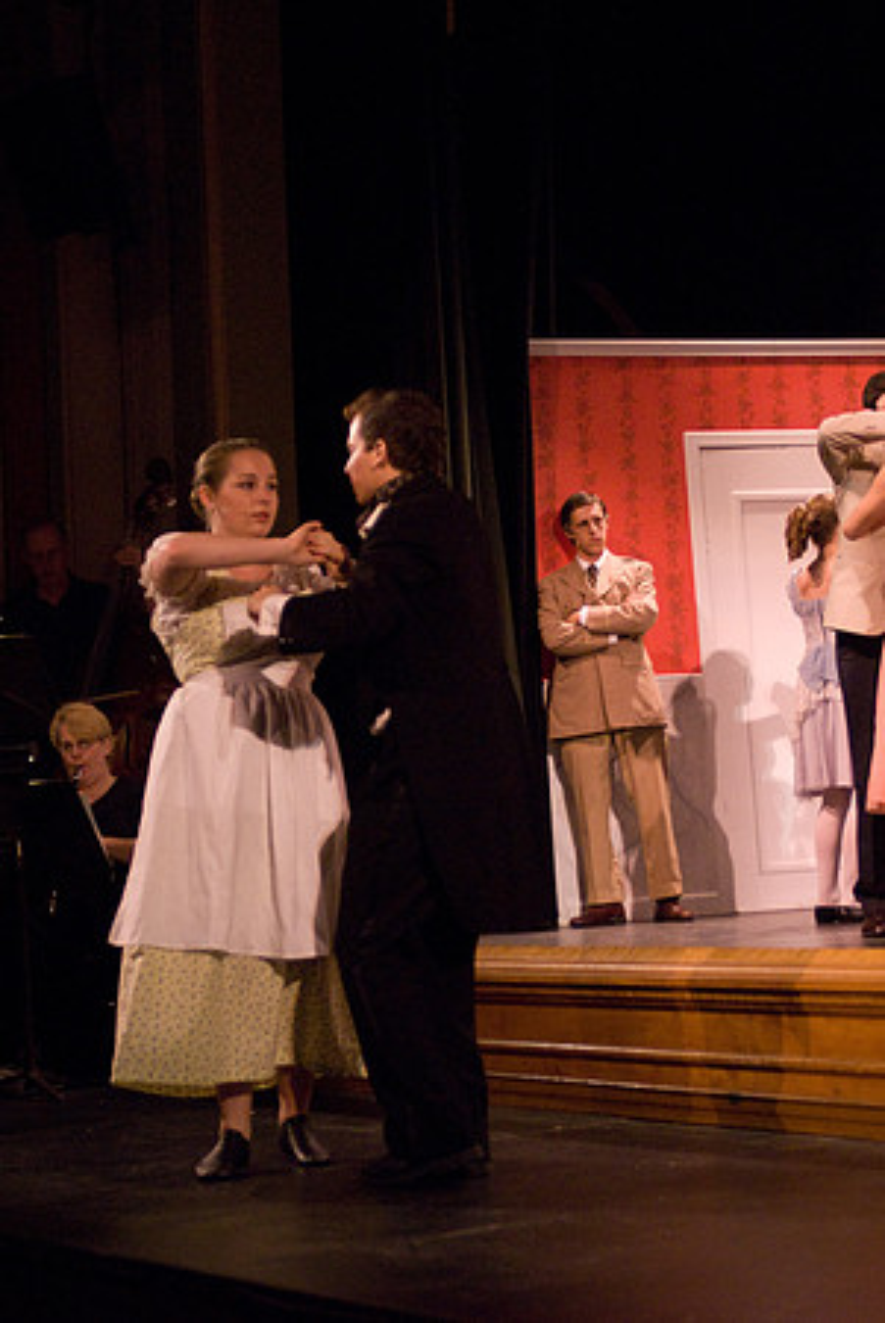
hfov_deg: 20.2
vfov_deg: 29.8
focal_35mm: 68
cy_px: 662
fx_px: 2483
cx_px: 442
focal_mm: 45
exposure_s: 1/160
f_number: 2.8
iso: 1600
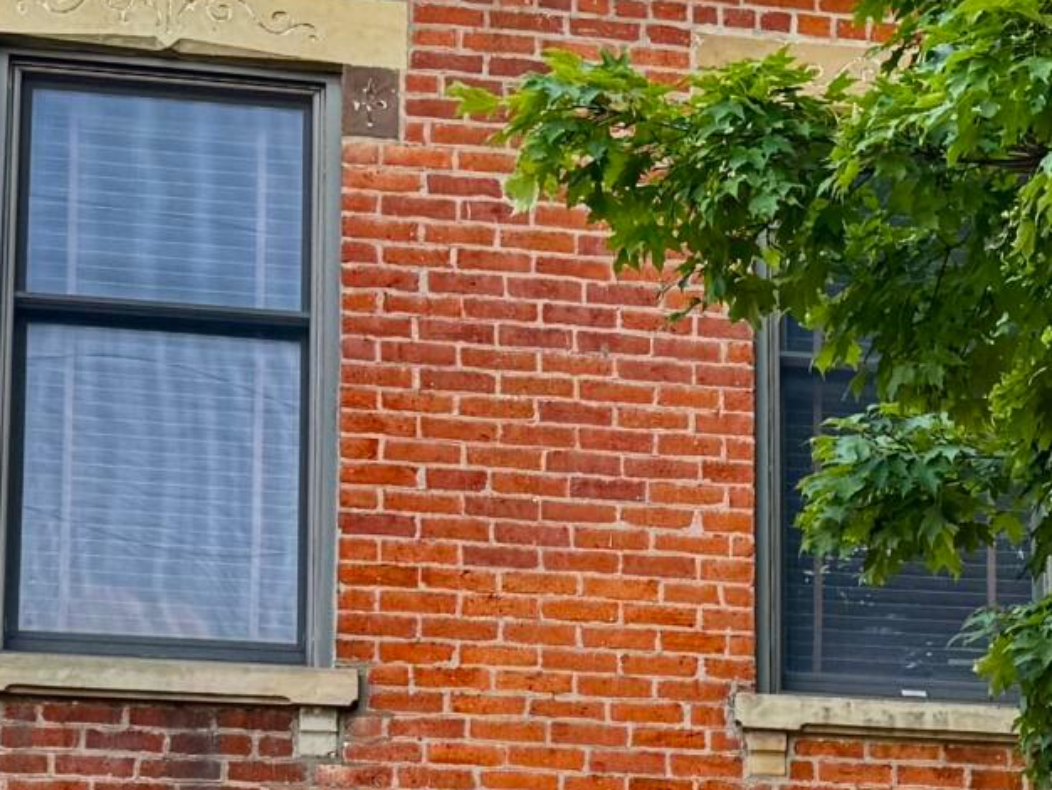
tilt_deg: +9.7
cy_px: 1066
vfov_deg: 12.4
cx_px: 1370
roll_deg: +2.8
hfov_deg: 16.2
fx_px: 3496
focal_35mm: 115
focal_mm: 6.76
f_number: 1.78
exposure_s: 1/222
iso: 64
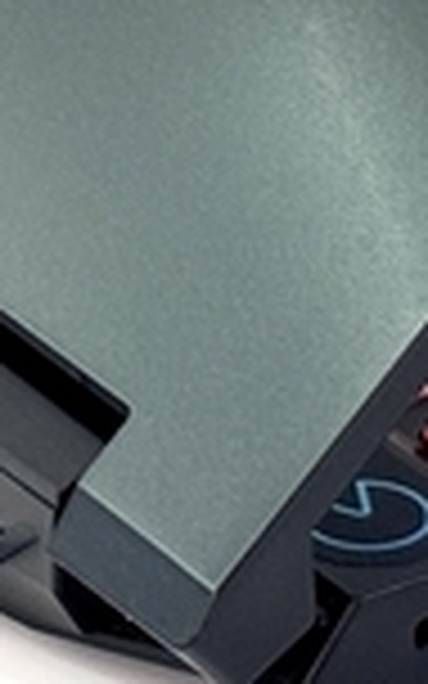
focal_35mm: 268
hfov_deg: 4.9
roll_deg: -0.3
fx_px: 5002
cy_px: -414
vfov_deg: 7.7
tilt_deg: -21.7
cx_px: 207
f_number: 1.78
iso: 80
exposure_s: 1/100
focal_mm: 6.76
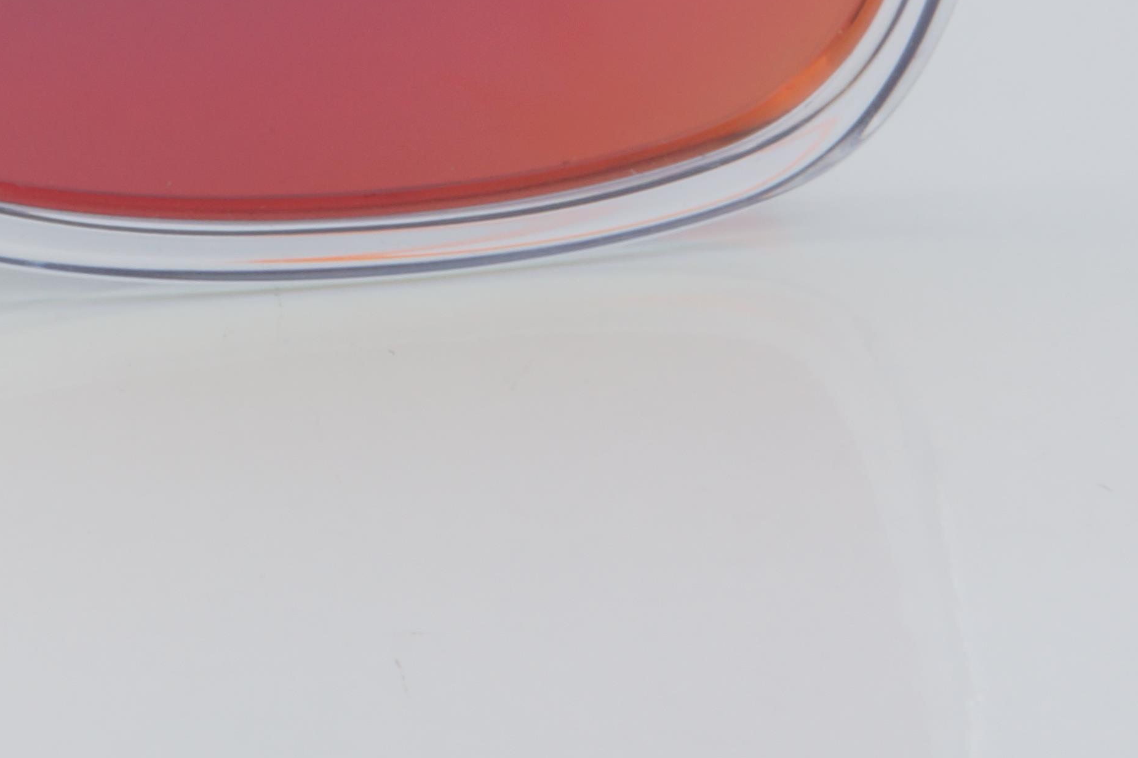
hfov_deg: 7.5
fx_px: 8458
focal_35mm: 268
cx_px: -627
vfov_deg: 5.1
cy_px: -381
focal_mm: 55
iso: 100
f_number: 32
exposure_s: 1/4
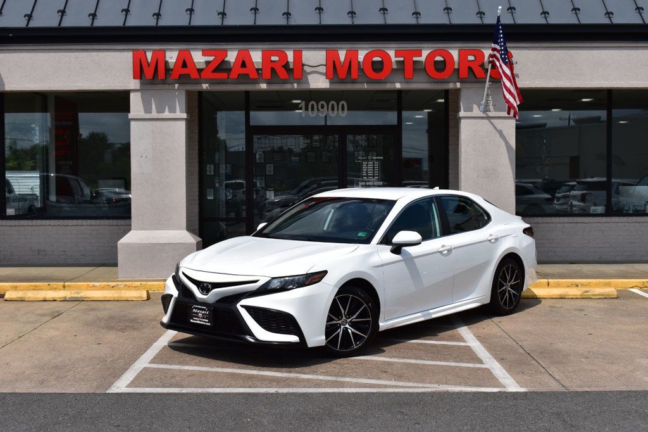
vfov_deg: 26.5
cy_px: 216
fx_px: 918
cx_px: 324
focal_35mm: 51
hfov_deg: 38.9
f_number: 11
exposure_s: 1/640
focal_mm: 34
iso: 200
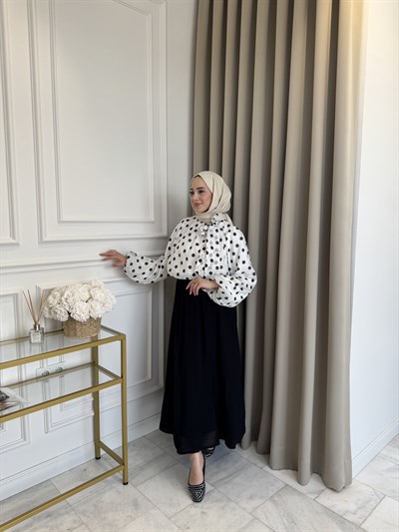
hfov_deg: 56.8
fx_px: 369
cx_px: 200
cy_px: 266
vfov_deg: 71.6
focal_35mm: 24
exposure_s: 1/404
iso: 80
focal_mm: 6.76
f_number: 1.78
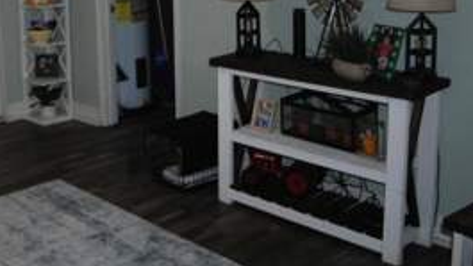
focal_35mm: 57
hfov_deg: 35.7
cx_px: 109
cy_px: 43
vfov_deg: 20.8
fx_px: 715
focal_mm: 20
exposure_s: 1/60
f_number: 3.5
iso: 200
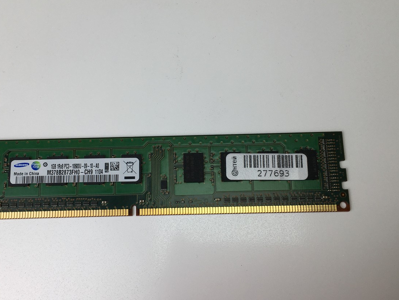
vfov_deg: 37.7
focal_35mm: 38
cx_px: 182
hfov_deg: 48.9
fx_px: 438
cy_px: 153
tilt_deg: -77.0
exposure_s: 1/131
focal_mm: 4.15
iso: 25
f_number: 2.2
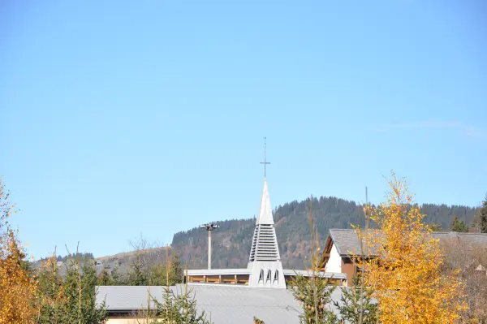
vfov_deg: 8.7
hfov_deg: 13.1
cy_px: 162
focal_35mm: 158
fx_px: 2129
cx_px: 244
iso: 800
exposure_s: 1/1600
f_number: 10
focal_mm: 105
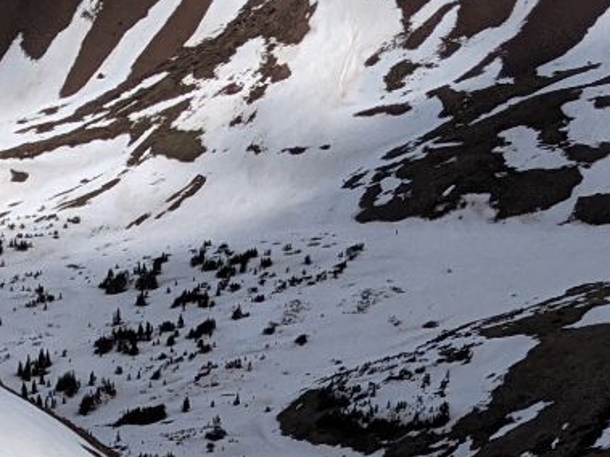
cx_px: 167
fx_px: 2572
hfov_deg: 13.5
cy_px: 932
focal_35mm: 146
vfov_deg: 9.5
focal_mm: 4.38
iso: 52
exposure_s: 1/7812
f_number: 1.73
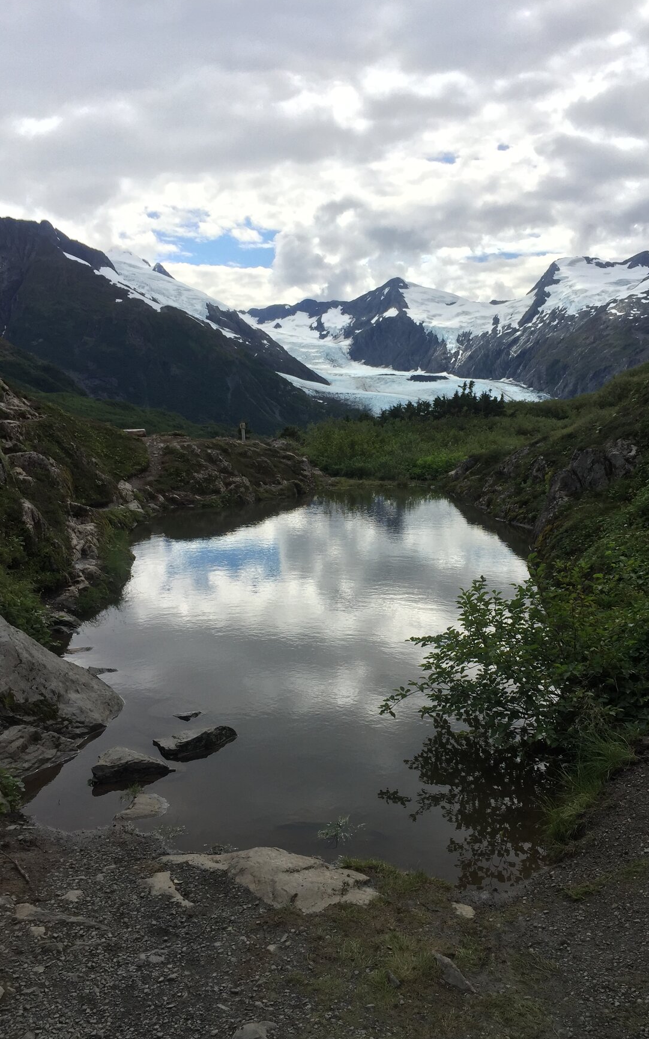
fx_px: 905
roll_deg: +0.1
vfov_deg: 59.6
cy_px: 534
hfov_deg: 39.2
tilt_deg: -5.9
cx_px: 395
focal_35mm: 32
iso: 32
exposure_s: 1/2825
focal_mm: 4.15
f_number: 2.2
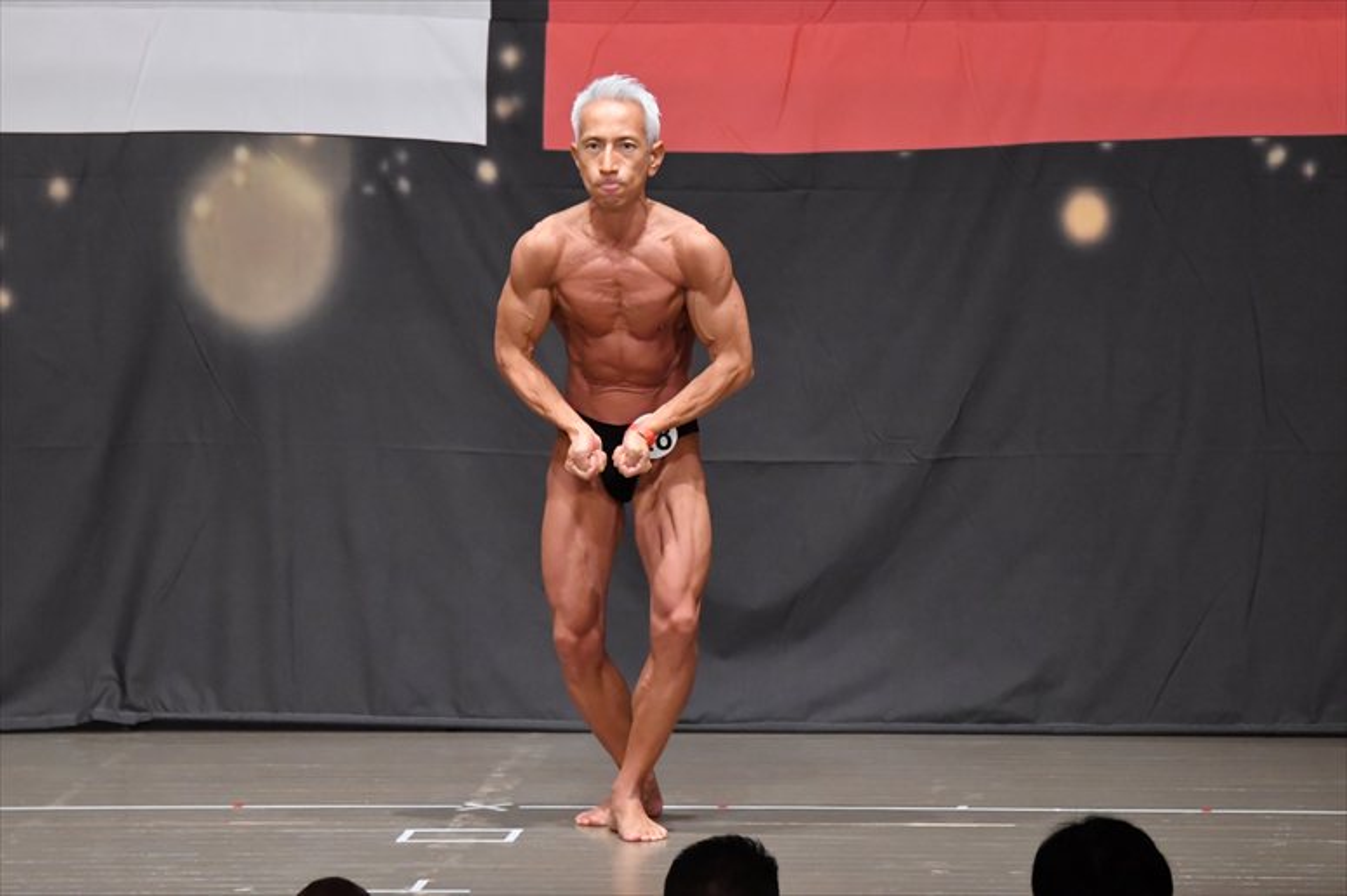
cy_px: 448
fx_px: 8976
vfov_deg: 5.7
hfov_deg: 8.6
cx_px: 674
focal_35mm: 240
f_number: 5.6
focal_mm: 160
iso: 6400
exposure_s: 1/400
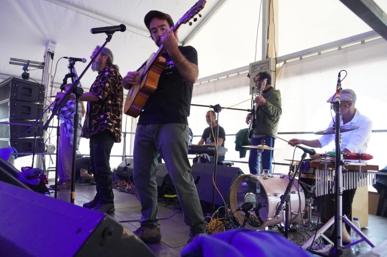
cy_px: 128
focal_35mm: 24
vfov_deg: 53.1
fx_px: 258
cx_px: 194
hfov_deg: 73.8
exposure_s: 1/40
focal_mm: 24
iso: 16000
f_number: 6.3
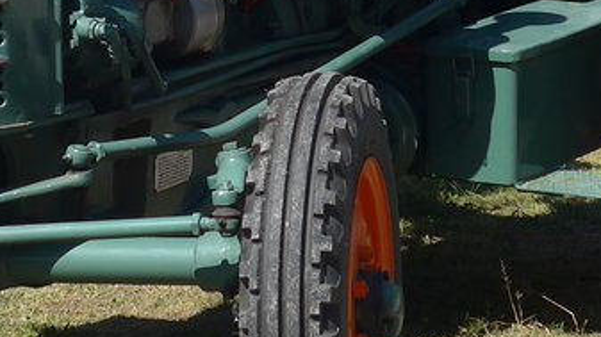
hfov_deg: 10.7
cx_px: 214
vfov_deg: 6.0
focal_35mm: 202
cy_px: 20
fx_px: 3217
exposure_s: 1/800
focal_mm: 10.7
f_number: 3.3
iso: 80
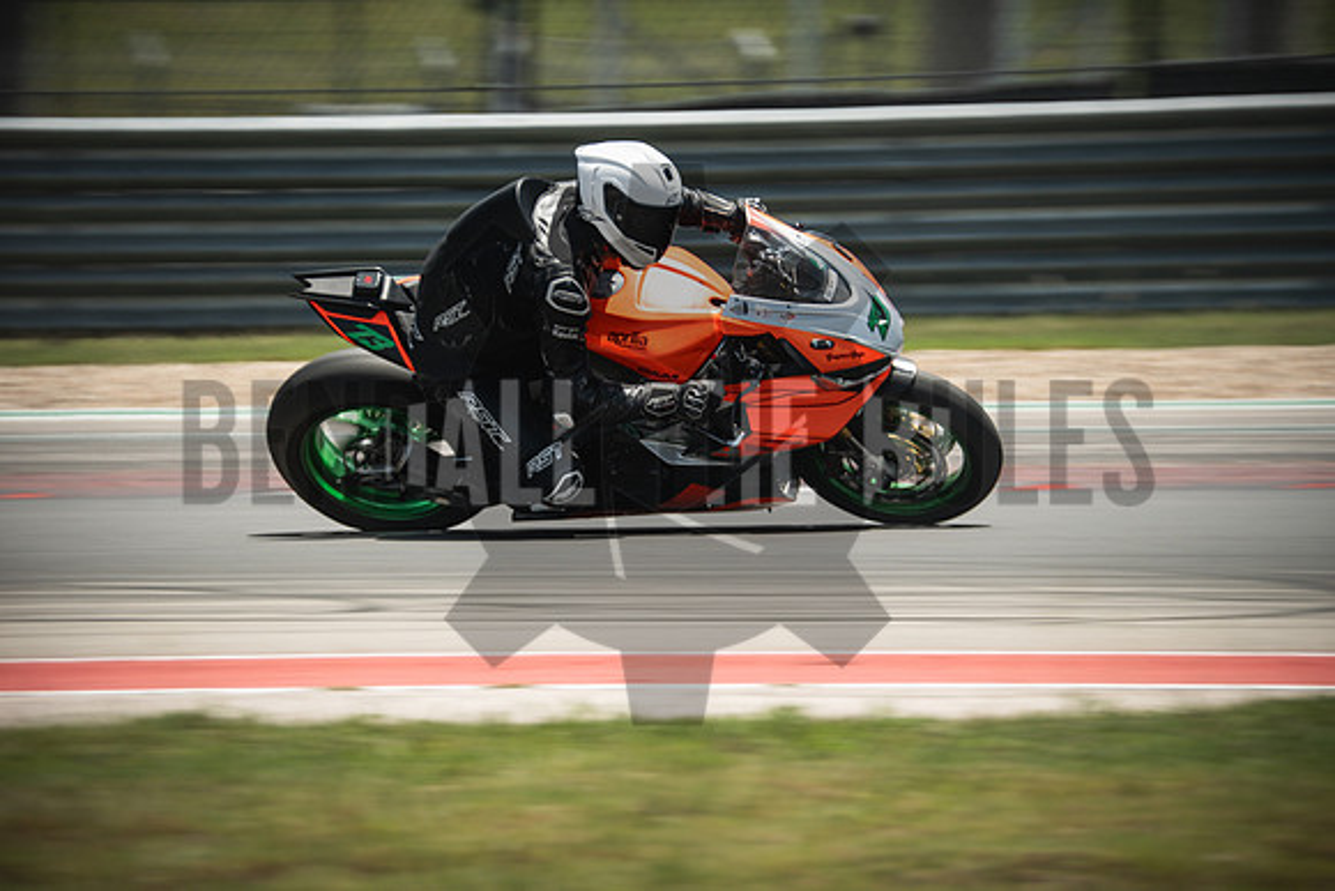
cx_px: 668
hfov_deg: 3.4
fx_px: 22254
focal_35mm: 600
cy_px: 446
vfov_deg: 2.3
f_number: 7.1
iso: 160
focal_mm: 400
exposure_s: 1/250
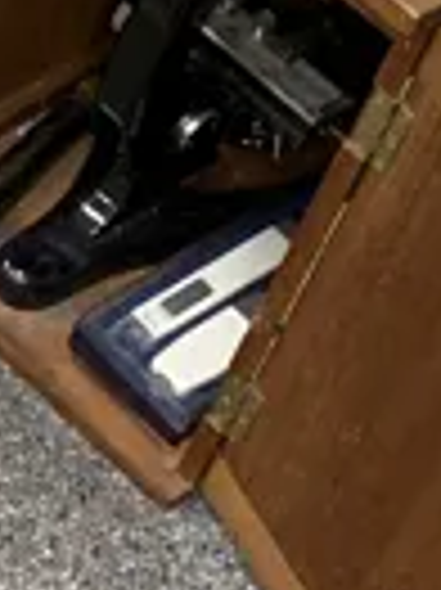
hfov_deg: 6.4
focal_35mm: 204
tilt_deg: -55.2
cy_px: 477
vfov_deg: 9.7
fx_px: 3471
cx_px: -1044
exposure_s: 1/50
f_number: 1.8
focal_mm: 4.25
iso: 160
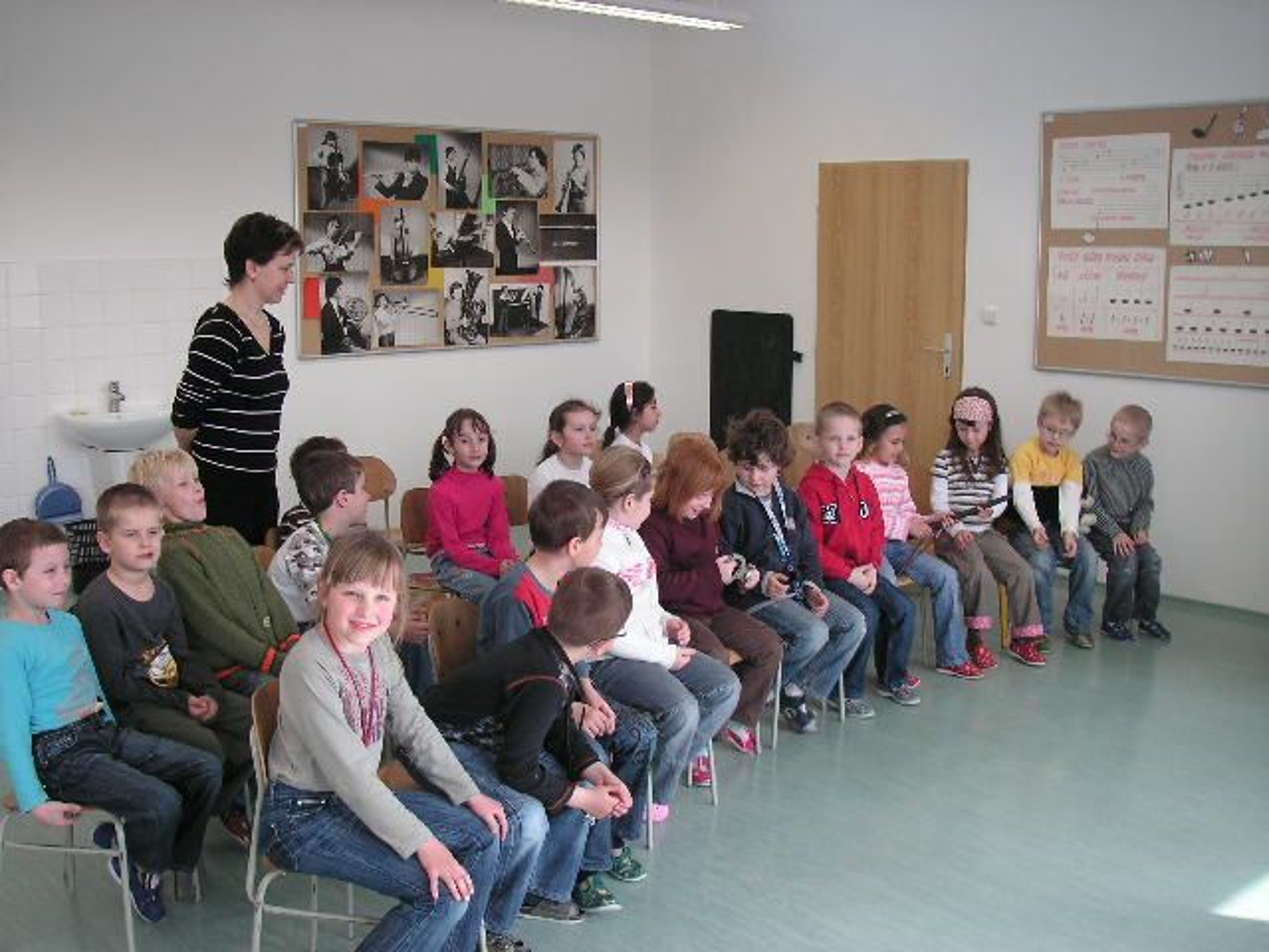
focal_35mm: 38
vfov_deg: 37.7
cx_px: 634
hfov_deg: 49.0
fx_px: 1393
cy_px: 476
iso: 64
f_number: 3.3
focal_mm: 6.3
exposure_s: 1/45
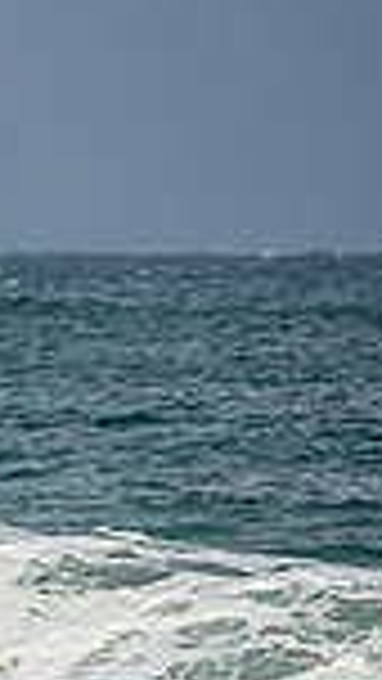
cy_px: 308
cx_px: -764
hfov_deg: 1.0
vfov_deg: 1.8
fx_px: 22029
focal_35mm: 1224
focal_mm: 200
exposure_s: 1/800
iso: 200
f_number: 5.6
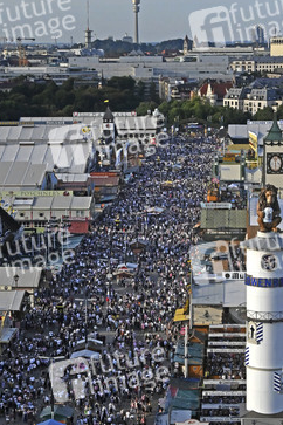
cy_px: 199
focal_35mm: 107
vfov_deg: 19.1
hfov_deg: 12.8
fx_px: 1262
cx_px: 143
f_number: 14
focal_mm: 65
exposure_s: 1/3200
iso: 4000
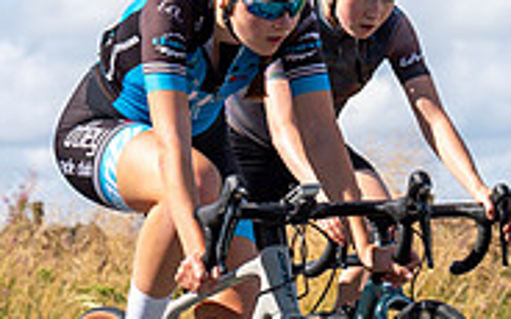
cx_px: 57
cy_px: 219
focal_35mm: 284
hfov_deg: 7.4
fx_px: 3955
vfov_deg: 4.6
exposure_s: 1/800
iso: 100
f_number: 5.6
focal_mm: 70
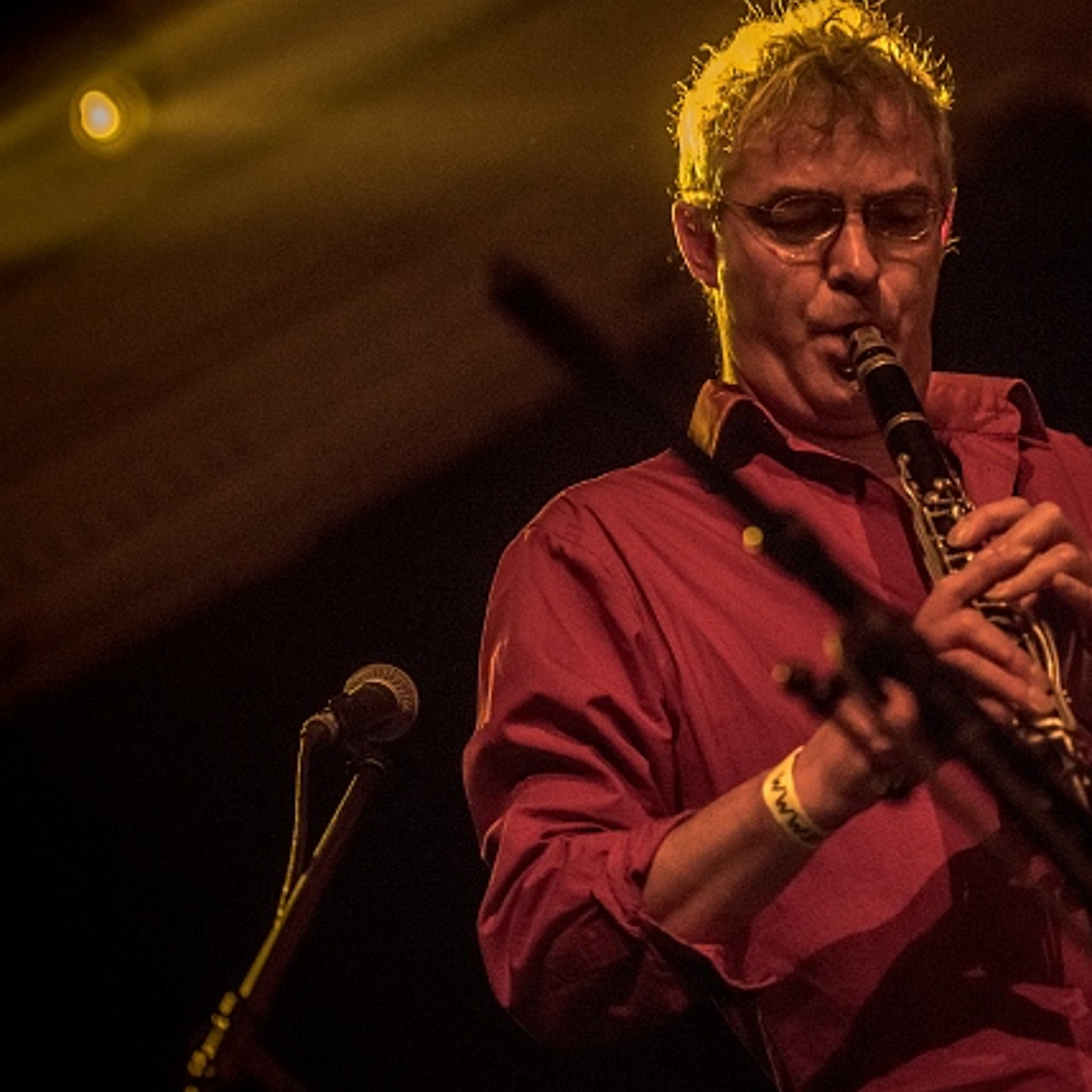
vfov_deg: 17.4
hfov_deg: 17.3
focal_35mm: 100
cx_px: 769
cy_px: 549
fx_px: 3569
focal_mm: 70
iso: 4000
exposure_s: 1/60
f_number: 2.8
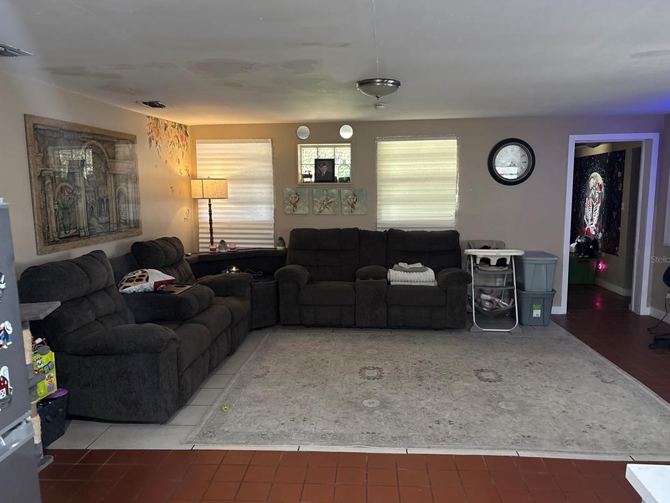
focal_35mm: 27
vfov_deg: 51.4
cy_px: 259
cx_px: 344
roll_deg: +0.7
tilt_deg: -8.3
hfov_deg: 65.3
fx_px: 523
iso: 500
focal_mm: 5.96
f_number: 1.6
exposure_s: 1/30
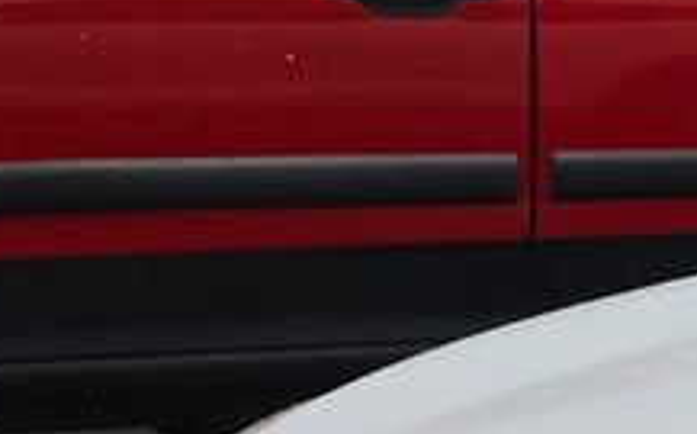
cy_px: 646
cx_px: 1905
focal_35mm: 180
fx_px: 3415
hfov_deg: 9.7
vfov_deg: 7.2
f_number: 1.4
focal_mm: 6.5
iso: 63
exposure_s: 1/3971
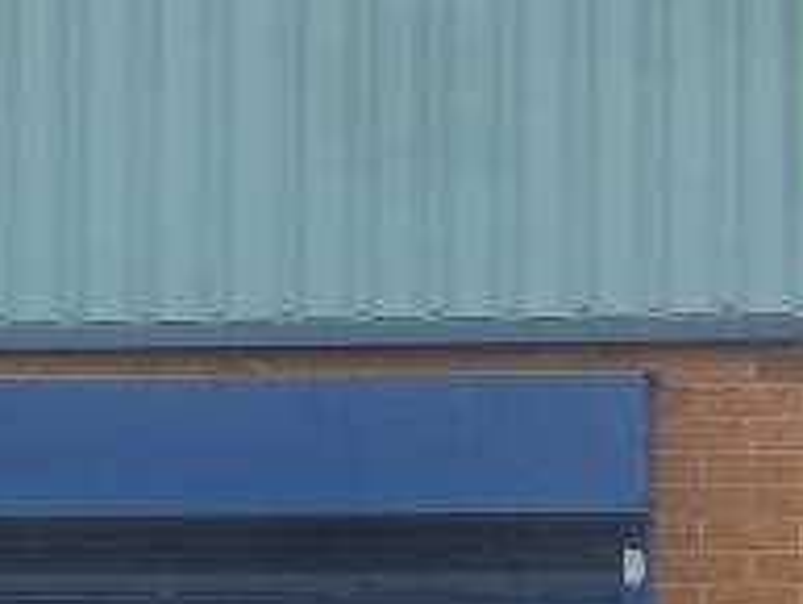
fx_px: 4433
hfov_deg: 10.2
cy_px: 458
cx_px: 849
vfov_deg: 7.8
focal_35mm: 191
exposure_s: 1/400
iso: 160
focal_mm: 6.4
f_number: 4
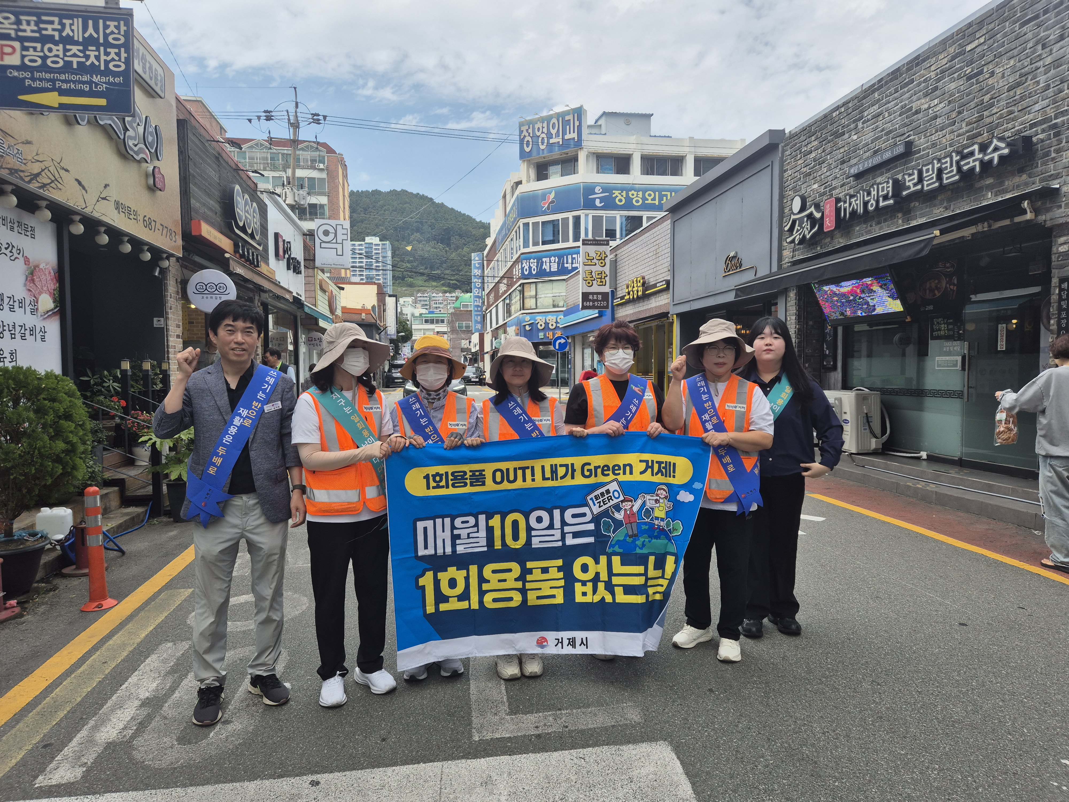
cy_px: 401
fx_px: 710
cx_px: 534
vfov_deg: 58.9
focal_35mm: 23
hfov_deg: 73.9
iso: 25
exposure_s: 1/782
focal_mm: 5.4
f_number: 1.8
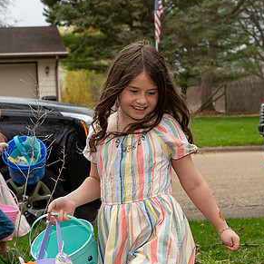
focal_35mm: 98
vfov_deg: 17.7
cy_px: 190
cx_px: 133
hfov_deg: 17.7
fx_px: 846
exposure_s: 1/200
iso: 125
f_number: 4
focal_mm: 32
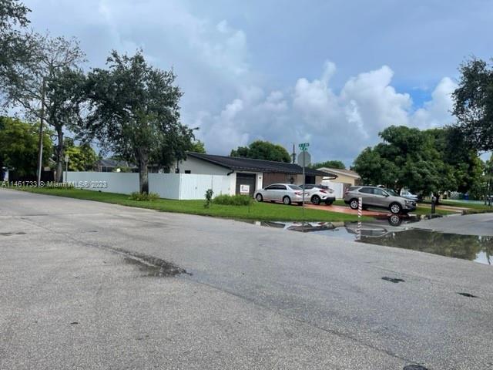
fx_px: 370
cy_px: 185
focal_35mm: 26
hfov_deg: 67.3
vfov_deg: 53.1
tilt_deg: +0.0
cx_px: 246
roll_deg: -2.2
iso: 32
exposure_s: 1/2257
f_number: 1.6
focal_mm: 4.2
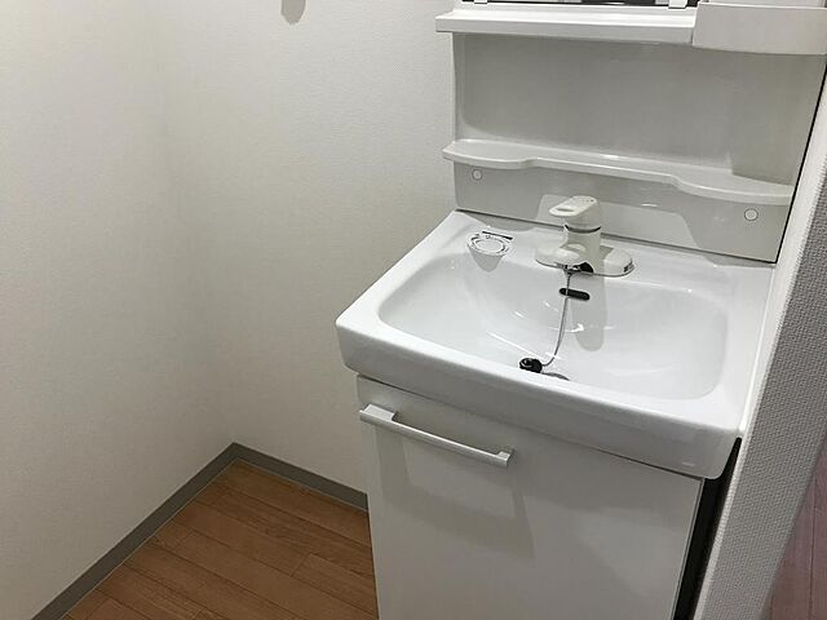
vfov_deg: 49.7
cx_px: 414
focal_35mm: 28
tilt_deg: -28.6
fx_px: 669
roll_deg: +2.2
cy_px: 310
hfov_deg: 63.4
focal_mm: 3.99
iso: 40
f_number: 1.8
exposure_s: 1/30
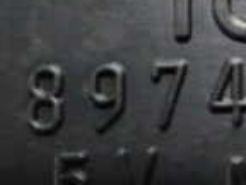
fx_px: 888
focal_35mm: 125
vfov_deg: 11.8
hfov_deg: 15.0
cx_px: 321
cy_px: 9
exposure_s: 1/40
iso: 800
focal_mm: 5.4
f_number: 2.3
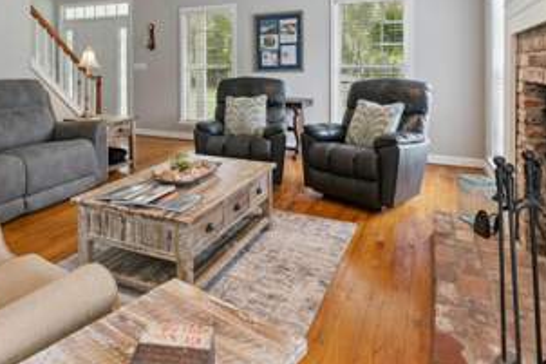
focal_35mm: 27
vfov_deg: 45.7
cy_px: 78
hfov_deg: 66.5
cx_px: 208
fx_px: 409
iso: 250
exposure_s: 1/25
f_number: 8
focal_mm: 17
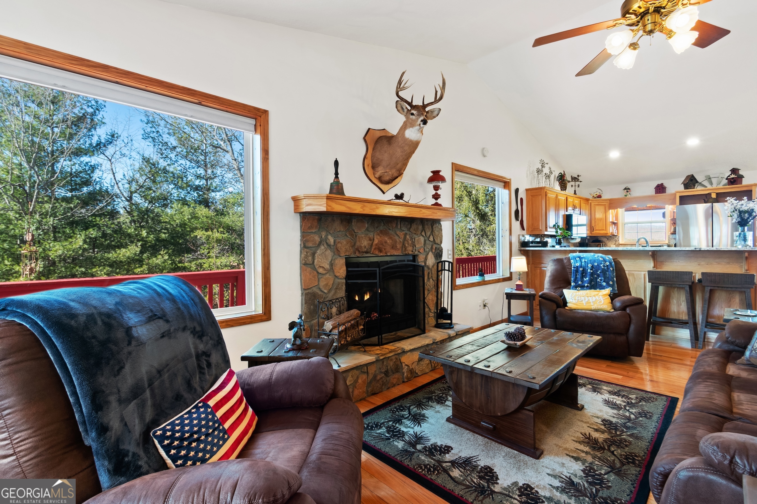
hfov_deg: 100.4
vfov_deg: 77.3
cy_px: 252
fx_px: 315
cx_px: 378
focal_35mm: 15
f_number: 10
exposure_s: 1
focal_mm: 10
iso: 100
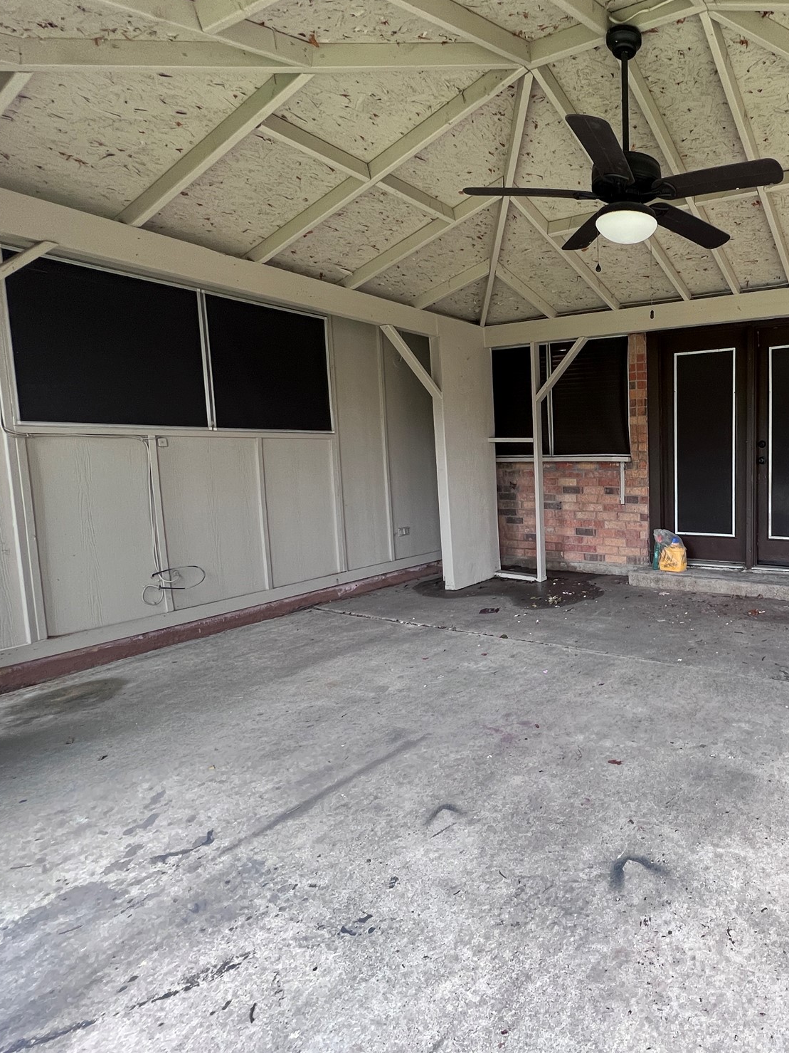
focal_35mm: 18
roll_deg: +0.8
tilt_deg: -4.6
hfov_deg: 63.6
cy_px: 507
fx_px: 547
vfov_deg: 87.7
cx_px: 661
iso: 200
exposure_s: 1/121
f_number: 1.8
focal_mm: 1.57
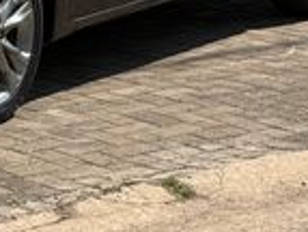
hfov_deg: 12.2
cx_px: -56
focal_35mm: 158
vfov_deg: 9.2
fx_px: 1409
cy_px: -120
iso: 100
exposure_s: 1/4587
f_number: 1.78
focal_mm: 6.76
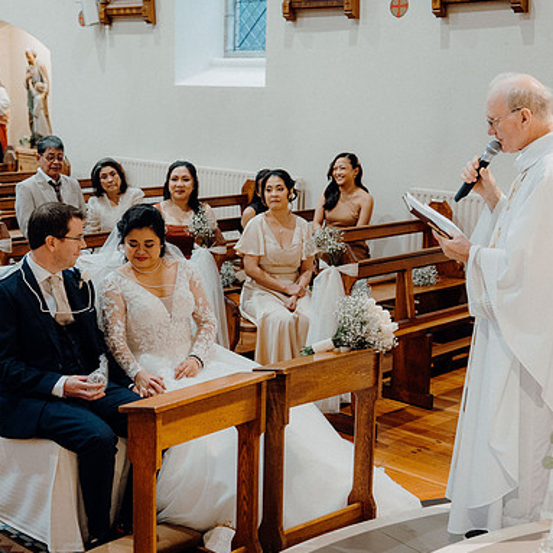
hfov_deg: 29.5
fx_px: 1048
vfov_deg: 29.6
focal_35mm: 58
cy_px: 276
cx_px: 214
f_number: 3.2
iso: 2500
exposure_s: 1/160
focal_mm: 45
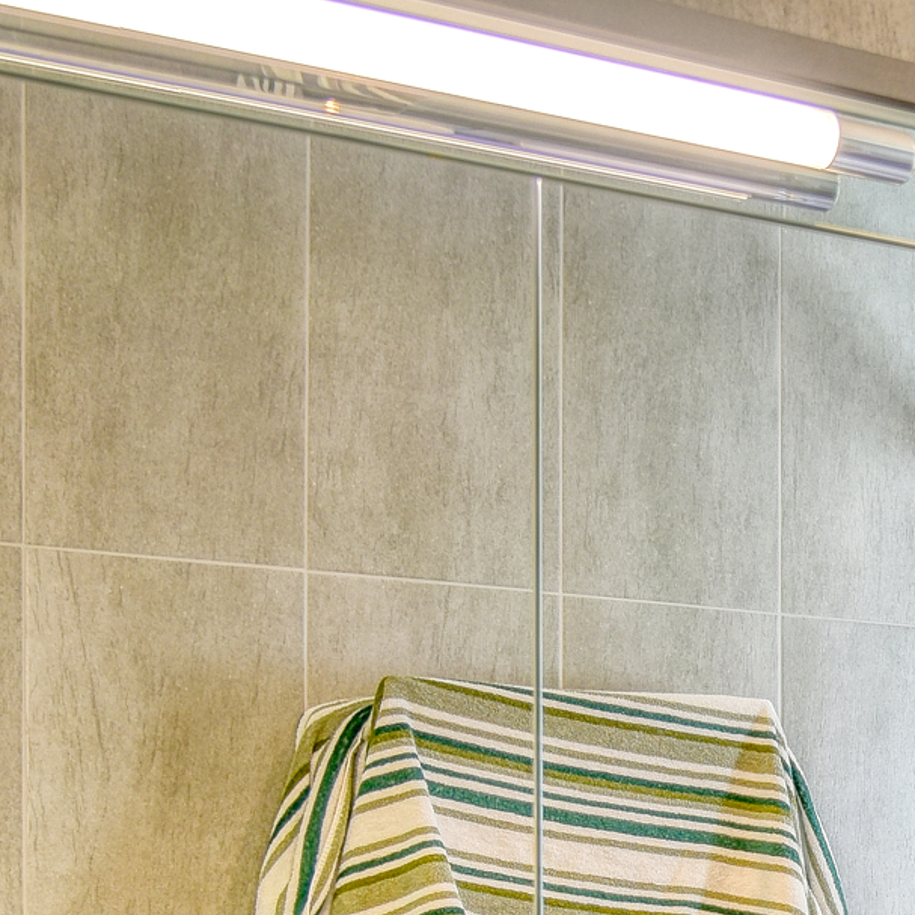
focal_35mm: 86
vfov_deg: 19.4
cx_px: 998
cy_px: 984
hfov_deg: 19.4
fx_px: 2572
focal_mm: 24
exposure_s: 1/100
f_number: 5
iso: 250
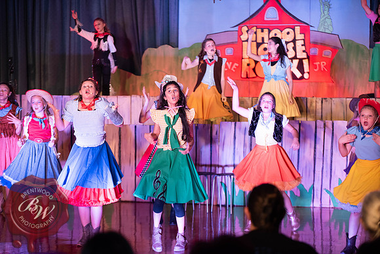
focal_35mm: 112
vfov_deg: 12.2
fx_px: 1182
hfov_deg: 18.3
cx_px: 190
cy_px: 127
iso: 720
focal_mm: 112
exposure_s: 1/125
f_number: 2.8
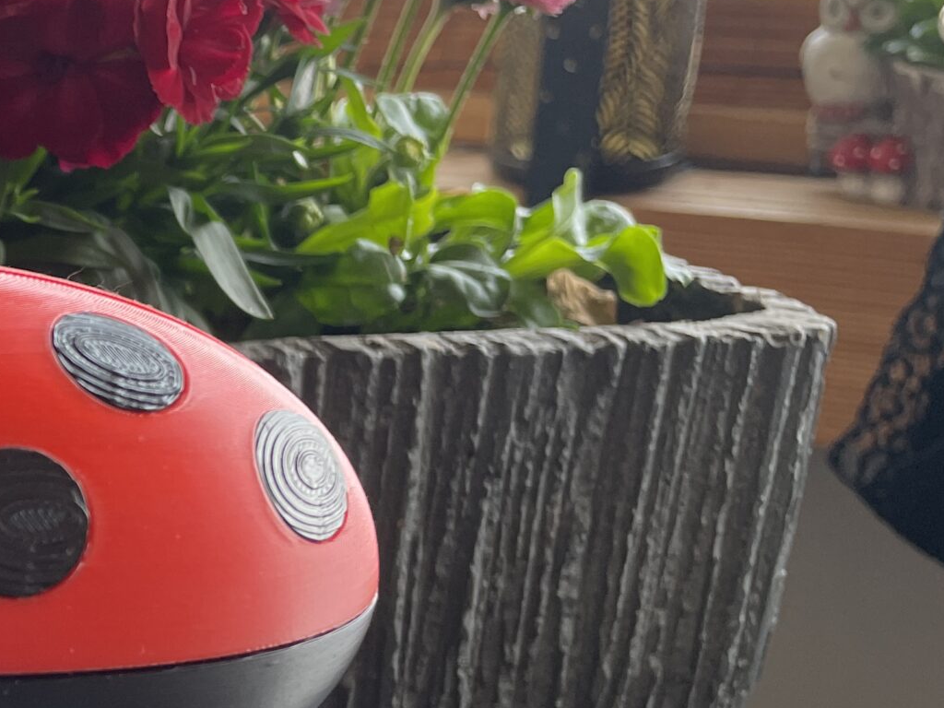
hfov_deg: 26.1
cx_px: -228
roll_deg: +2.1
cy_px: 561
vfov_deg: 22.3
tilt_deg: -20.7
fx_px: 1773
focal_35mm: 65
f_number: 1.6
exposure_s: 1/121
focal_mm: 4.2
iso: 125
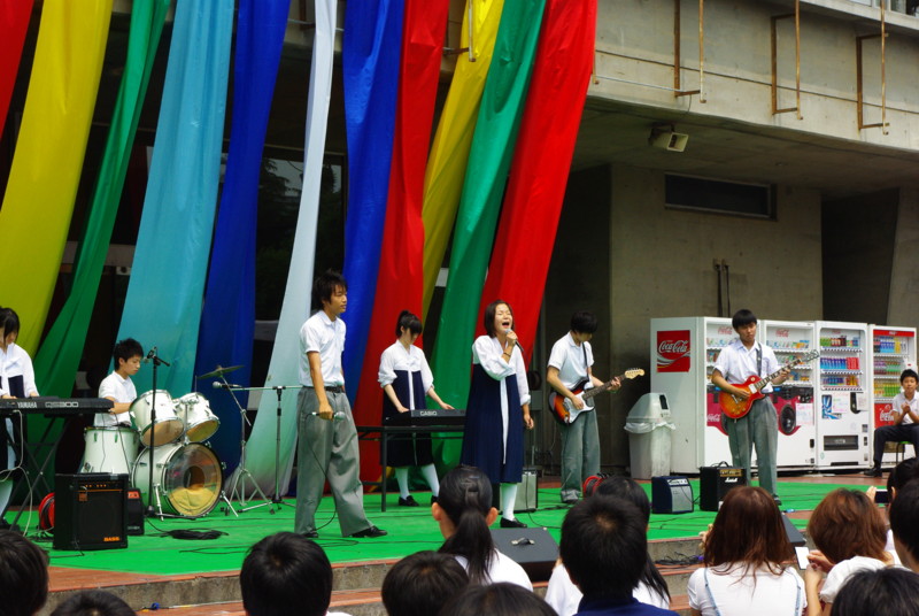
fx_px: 2096
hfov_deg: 24.7
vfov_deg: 16.7
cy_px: 308
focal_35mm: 82
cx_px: 460
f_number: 11
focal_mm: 55
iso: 400
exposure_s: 1/350
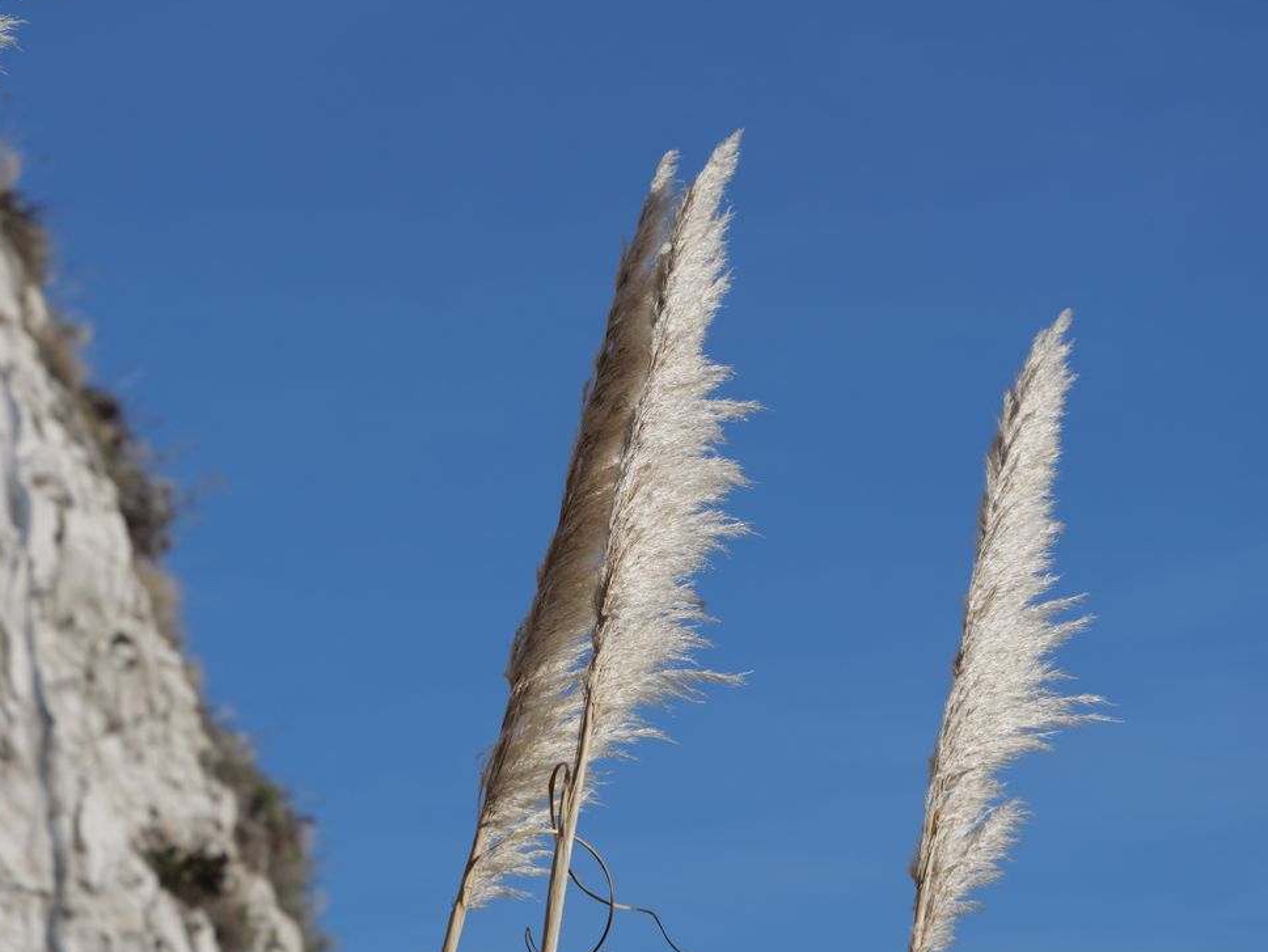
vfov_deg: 12.0
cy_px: 551
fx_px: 4544
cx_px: 567
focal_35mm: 124
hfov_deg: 15.9
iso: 100
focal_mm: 50
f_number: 5
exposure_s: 1/1300
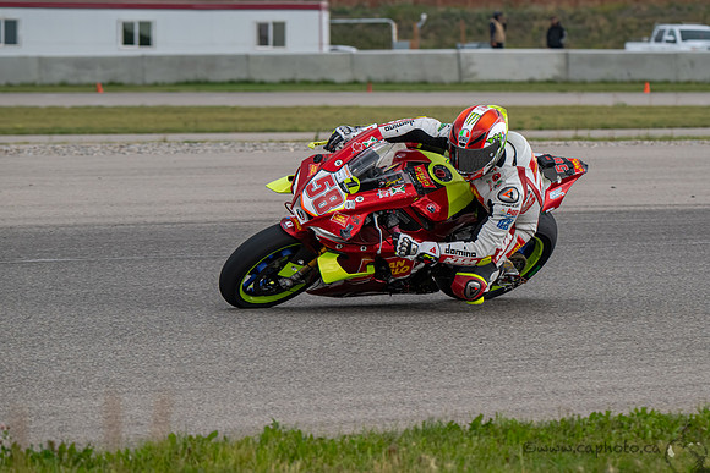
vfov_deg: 5.7
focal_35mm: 242
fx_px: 4766
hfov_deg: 8.5
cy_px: 220
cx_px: 445
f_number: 6.3
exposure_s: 1/1250
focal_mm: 180
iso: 900
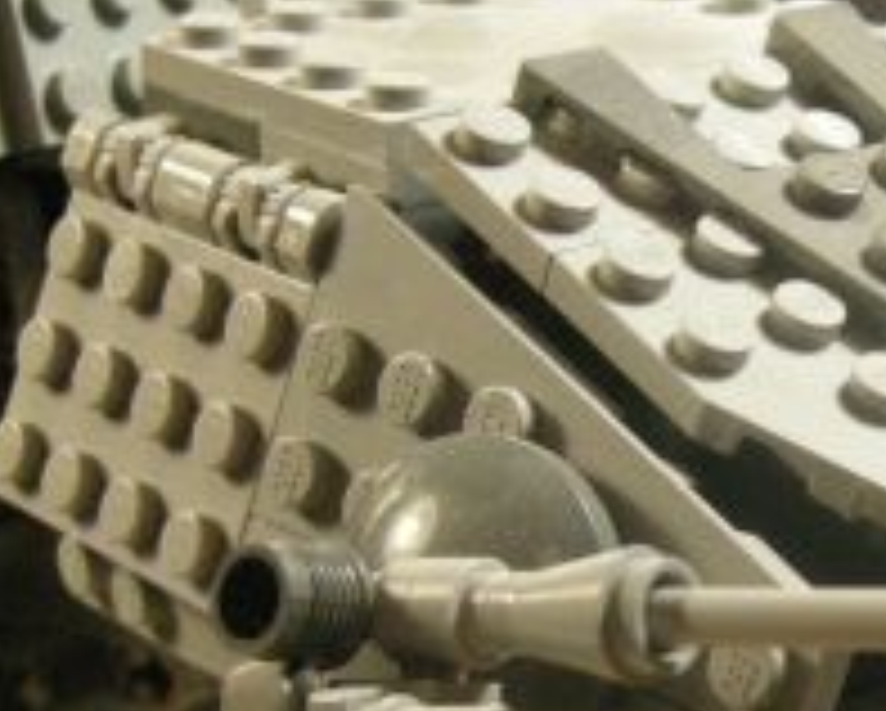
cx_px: 940
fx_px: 2809
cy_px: 680
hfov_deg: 17.4
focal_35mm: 107
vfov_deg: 14.2
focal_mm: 7.5
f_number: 2.7
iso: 397
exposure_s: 1/62.3
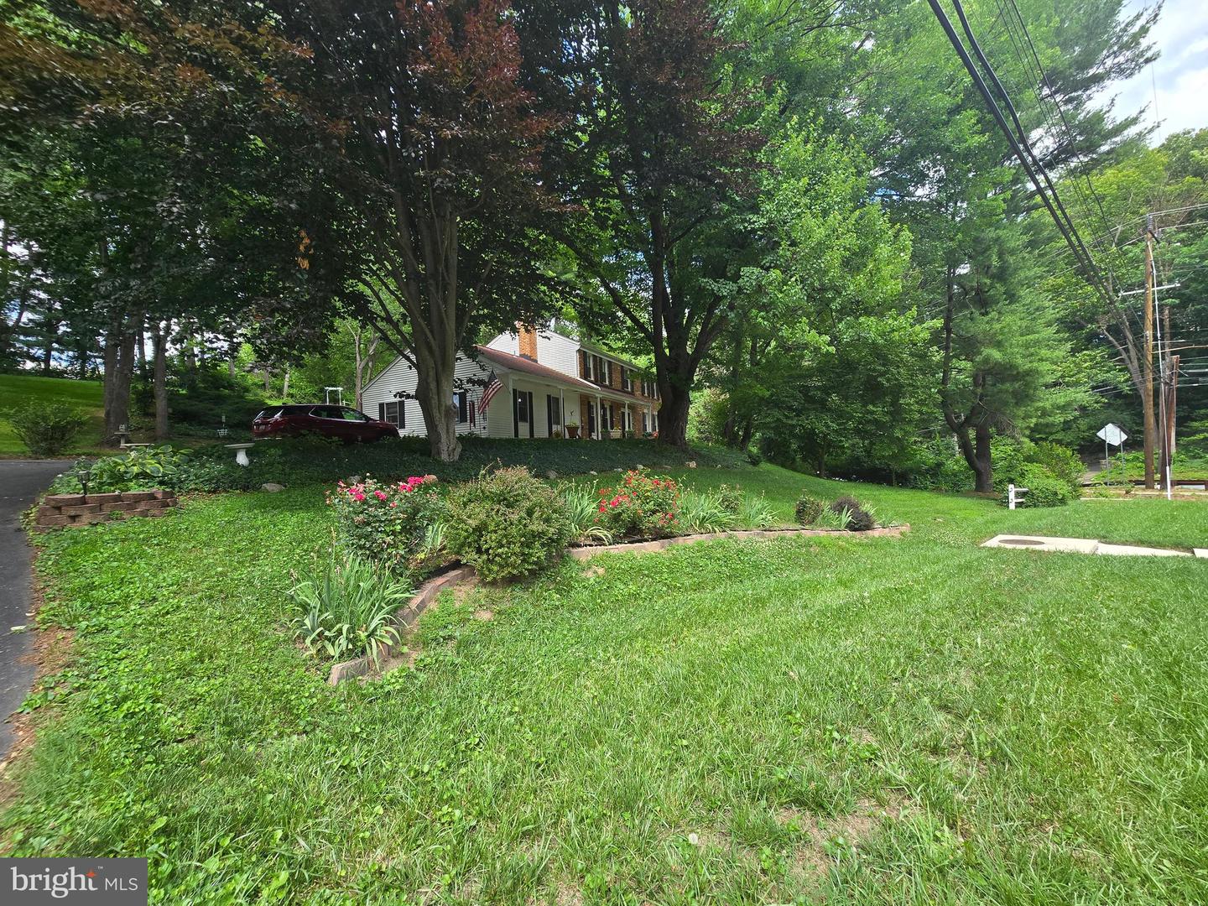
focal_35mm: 13
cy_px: 453
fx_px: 454
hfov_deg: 106.2
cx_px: 604
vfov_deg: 89.9
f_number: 2.2
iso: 50
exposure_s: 1/350
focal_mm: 2.2
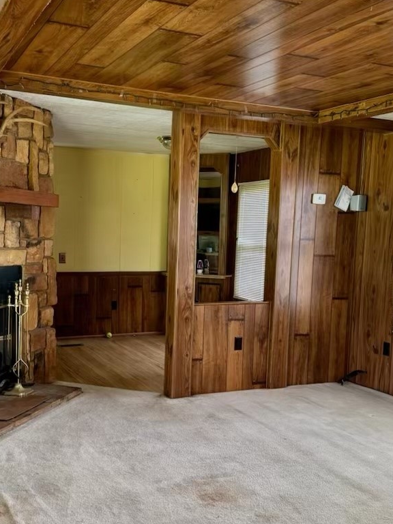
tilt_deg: -6.2
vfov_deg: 46.7
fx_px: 606
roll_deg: -2.4
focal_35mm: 40
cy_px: 289
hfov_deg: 35.9
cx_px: 171
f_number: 1.78
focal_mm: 6.76
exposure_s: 1/60
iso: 250
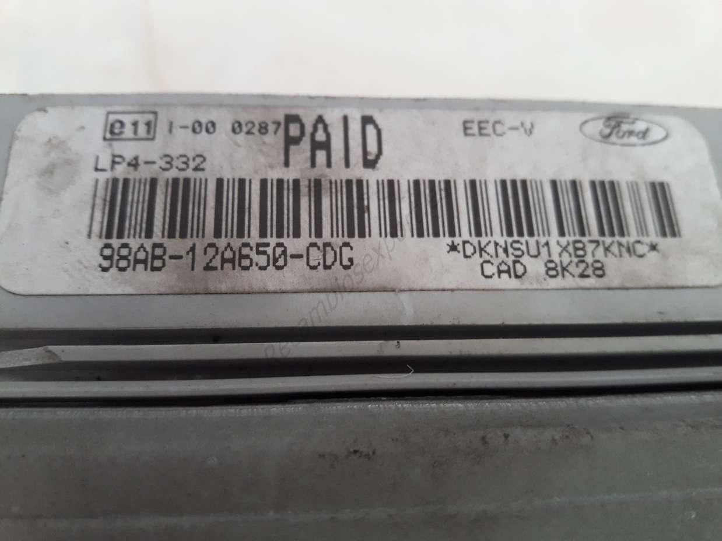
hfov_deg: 63.5
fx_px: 584
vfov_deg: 49.7
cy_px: 270
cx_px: 361
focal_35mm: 28
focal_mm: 3.7
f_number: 1.9
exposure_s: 1/33
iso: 200
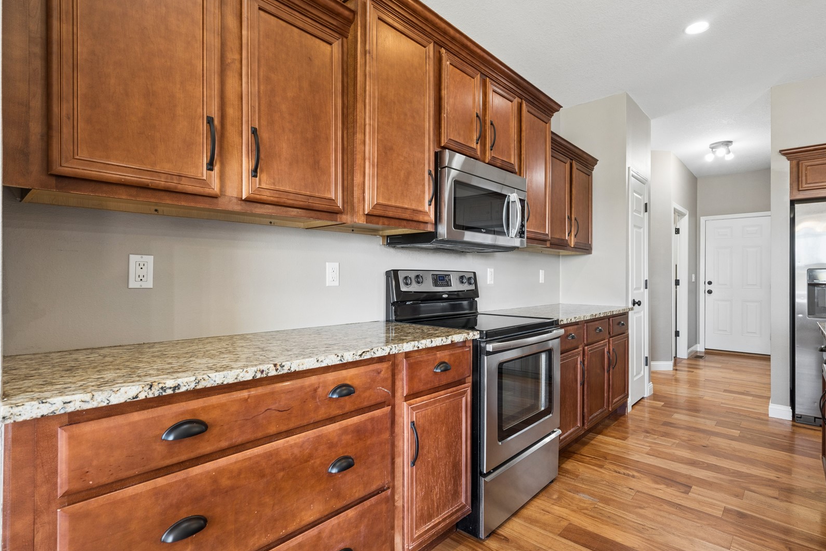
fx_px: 390
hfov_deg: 93.2
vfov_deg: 70.4
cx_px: 432
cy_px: 282
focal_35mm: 17
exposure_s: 1/4
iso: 400
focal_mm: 16
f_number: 10
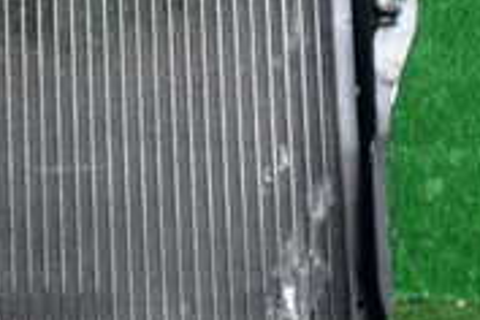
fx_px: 1413
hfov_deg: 18.0
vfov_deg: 12.5
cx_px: -146
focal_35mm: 106
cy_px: -117
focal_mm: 5.4
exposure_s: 1/125
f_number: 2.3
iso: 200
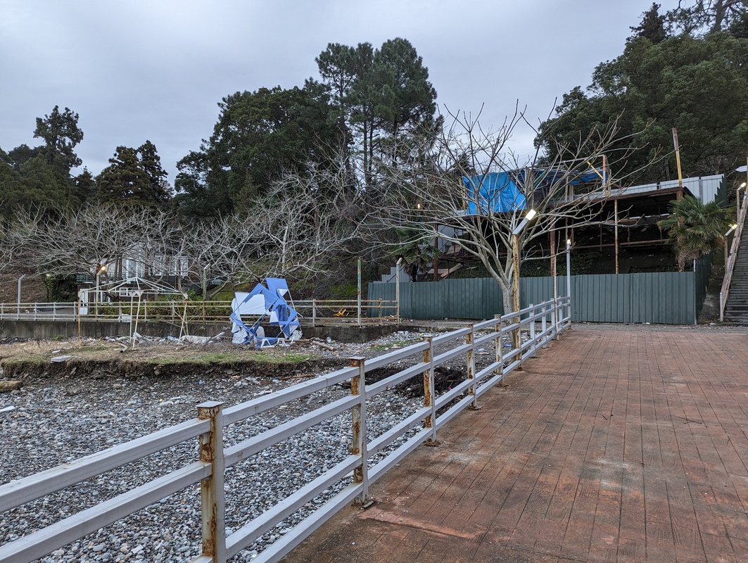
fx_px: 519
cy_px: 282
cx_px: 374
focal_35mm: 24
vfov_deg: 56.9
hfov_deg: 71.5
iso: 65
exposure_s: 1/23.8
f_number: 1.85
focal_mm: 6.81
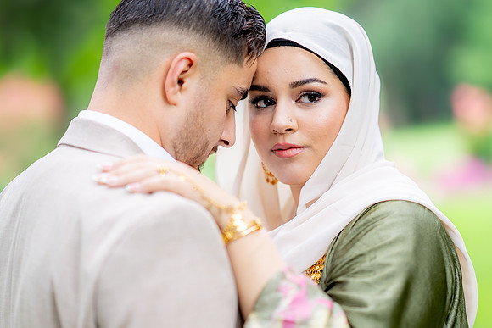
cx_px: 246
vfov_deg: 13.1
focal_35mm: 105
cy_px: 164
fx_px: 1433
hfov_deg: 19.5
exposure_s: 1/800
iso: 100
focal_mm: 85
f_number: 1.4
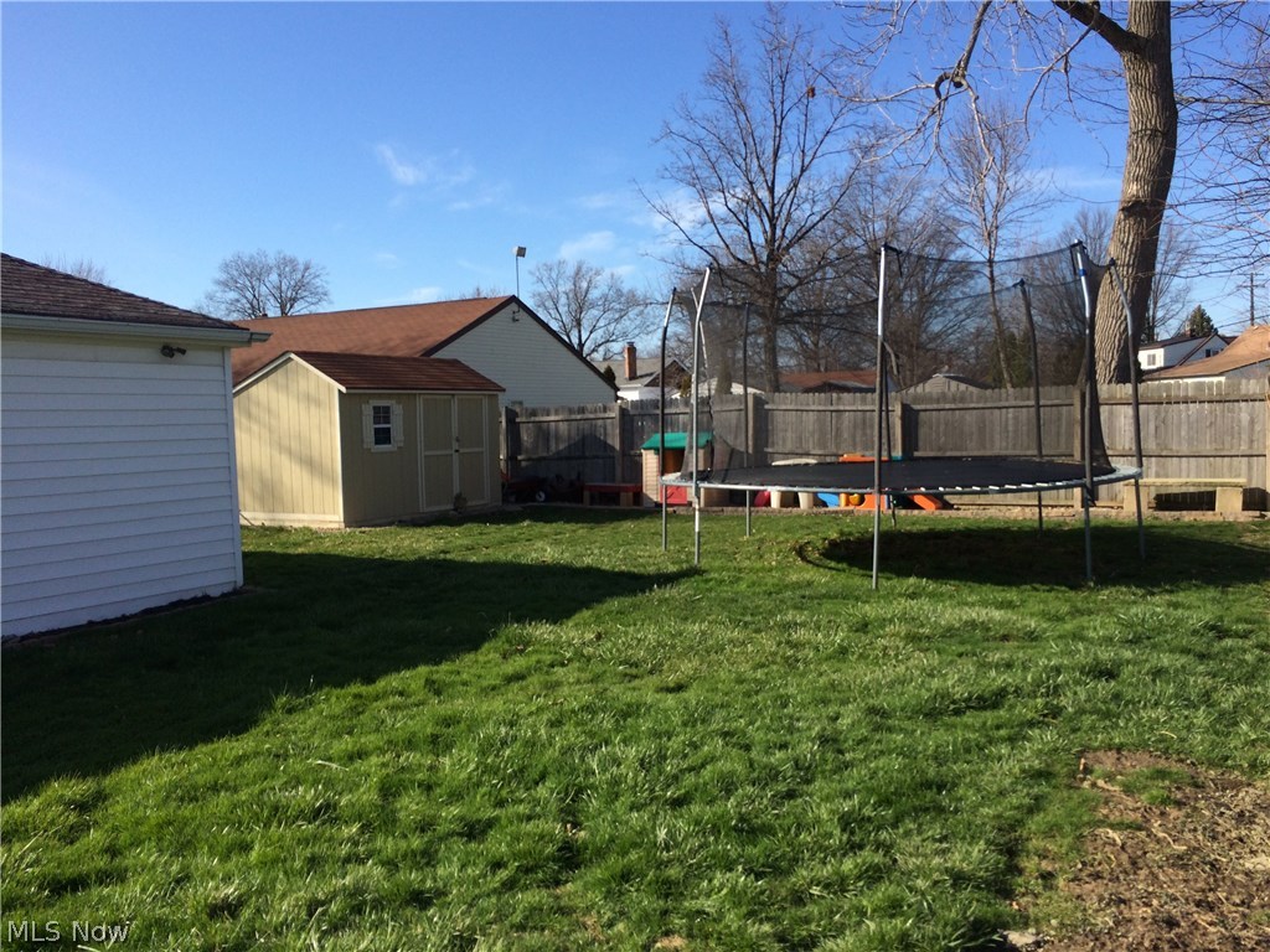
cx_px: 635
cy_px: 476
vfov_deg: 48.2
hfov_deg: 61.7
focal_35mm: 29
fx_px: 1064
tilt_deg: -4.0
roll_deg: +2.4
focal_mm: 4.15
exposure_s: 1/1786
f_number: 2.2
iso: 32
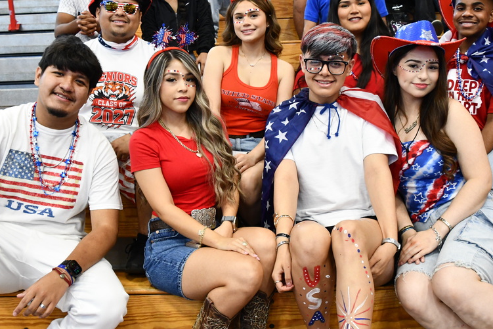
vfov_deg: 29.8
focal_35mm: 45
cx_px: 243
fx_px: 616
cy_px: 141
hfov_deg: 43.6
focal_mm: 22
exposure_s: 1/160
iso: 2500
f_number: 6.3
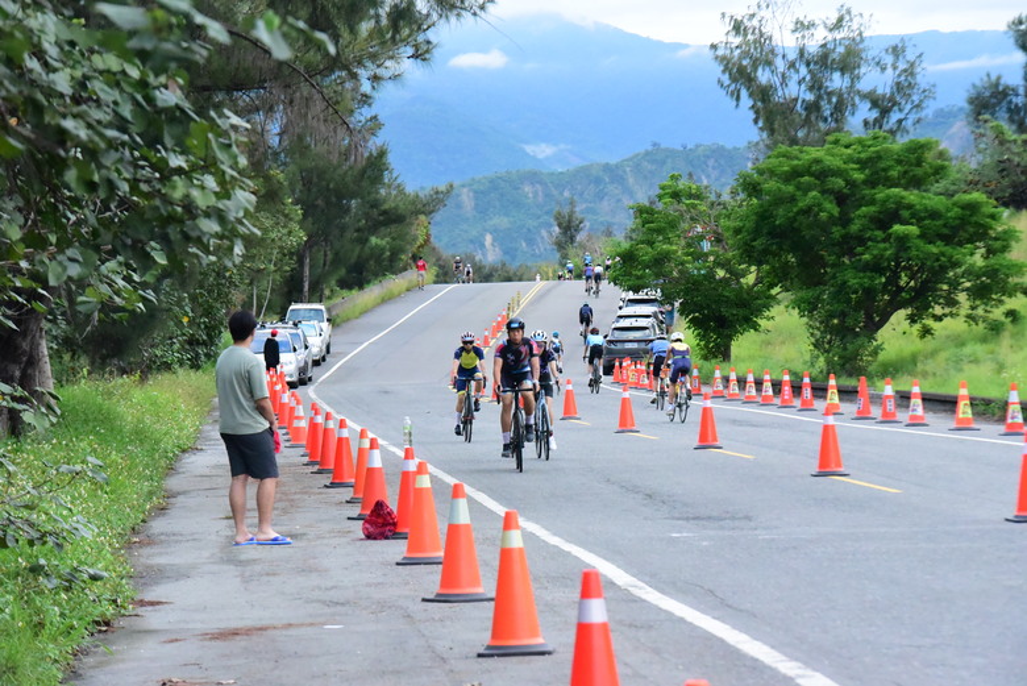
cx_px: 514
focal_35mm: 145
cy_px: 343
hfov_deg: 14.1
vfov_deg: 9.5
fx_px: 4139
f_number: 8
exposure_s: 1/4000
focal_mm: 145
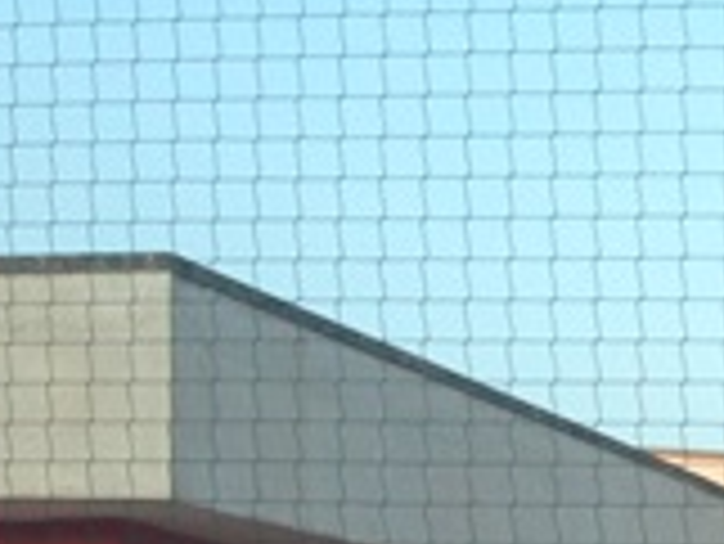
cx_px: 1372
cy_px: 1066
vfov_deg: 10.5
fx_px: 2742
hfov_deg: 13.3
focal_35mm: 131
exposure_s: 1/204
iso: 50
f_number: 2.4
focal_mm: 4.12
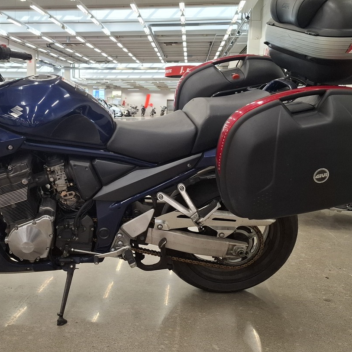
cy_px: 155
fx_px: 414
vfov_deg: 46.0
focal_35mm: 36
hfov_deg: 45.2
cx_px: 113
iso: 250
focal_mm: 5.54
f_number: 1.8
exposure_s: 1/120
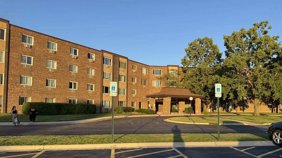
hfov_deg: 69.8
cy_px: 99
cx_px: 145
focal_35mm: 27
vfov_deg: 42.6
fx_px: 202
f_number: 1.78
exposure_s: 1/1425
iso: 80
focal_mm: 6.76
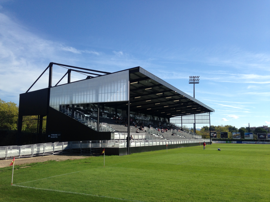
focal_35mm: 33
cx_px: 135
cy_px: 101
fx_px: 257
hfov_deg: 55.4
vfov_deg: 42.9
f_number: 2.4
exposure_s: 1/1550
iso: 50
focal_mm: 4.12
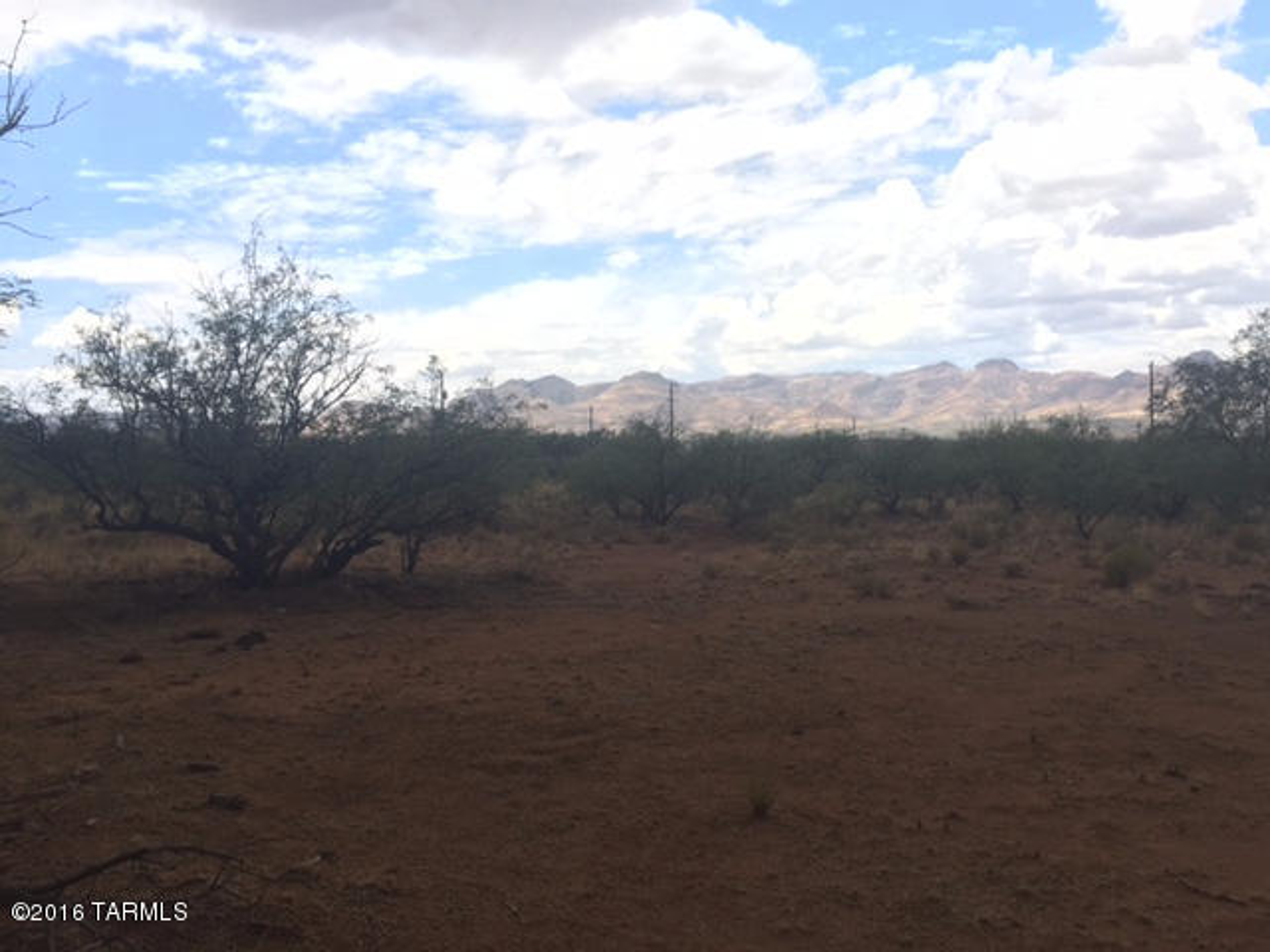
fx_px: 1064
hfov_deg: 61.7
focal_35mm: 29
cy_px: 476
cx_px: 635
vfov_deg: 48.2
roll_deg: +0.9
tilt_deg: -1.9
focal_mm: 4.15
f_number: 2.2
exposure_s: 1/507
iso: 32
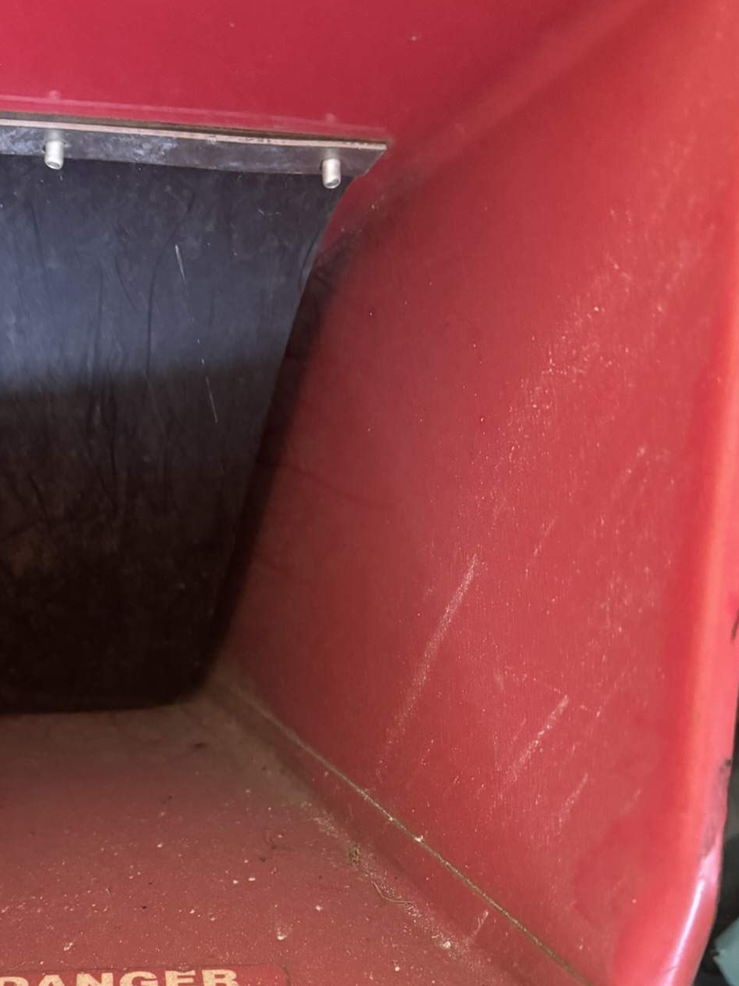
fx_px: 1110
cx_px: 218
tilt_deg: -49.8
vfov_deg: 47.0
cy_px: 663
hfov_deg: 36.3
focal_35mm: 39
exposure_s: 1/40
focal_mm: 6.76
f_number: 1.78
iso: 1000
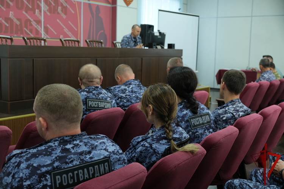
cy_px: 94
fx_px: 339
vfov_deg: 31.2
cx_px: 142
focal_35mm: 43
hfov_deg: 45.4
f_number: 3.2
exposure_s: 1/30
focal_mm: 28.9
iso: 320
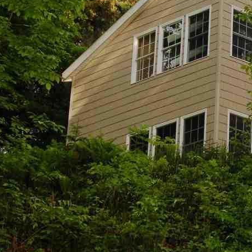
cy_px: 18
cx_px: 317
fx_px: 1145
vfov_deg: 12.5
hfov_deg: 12.2
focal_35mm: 139
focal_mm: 9.8
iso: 94
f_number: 4.5
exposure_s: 1/169
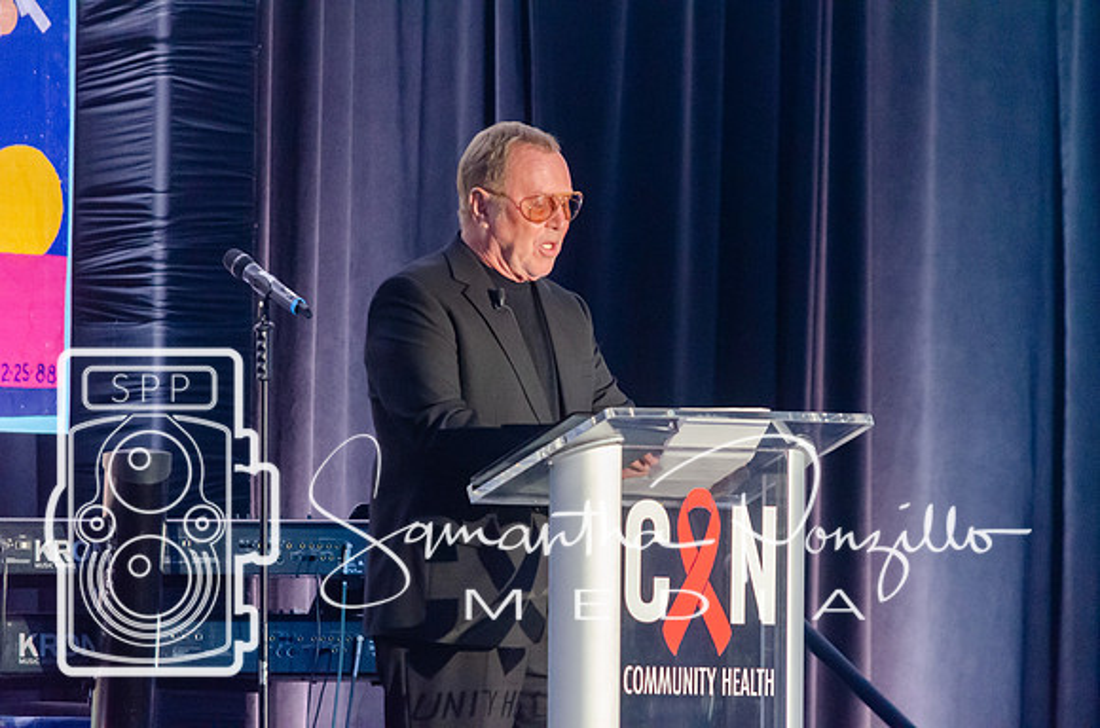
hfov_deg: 5.7
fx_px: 10976
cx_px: 550
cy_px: 364
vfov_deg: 3.8
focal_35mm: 360
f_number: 5.3
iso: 3200
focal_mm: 240
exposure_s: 1/25
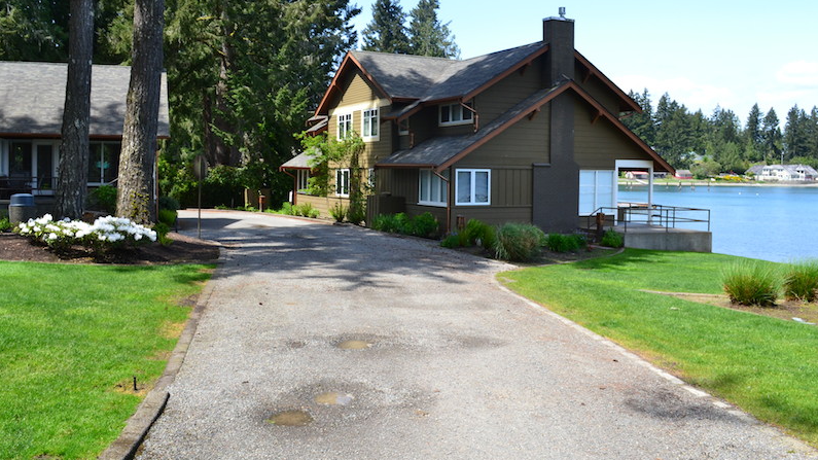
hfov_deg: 61.0
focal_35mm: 32
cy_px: 182
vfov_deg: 36.5
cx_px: 379
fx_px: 694
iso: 400
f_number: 10
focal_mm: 18
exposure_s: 1/250
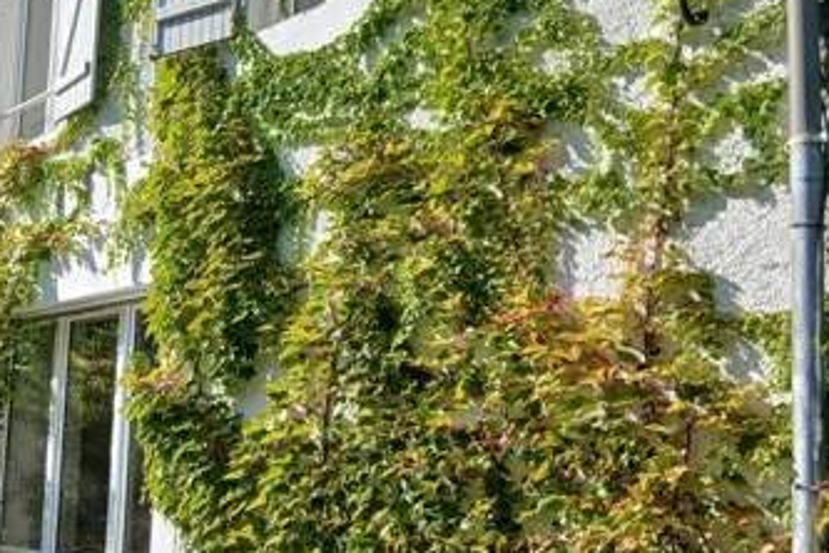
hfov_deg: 35.7
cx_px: 67
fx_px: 1197
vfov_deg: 26.0
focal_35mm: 52
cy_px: 321
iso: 20
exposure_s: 1/399
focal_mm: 3.98
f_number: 1.8
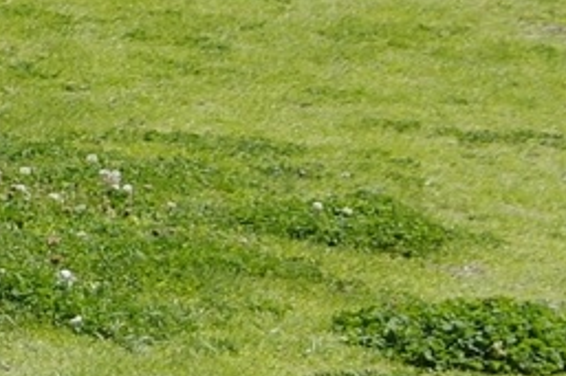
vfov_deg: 4.3
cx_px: -1070
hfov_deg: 6.3
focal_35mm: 303
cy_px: -917
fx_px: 4761
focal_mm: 26
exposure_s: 1/1600
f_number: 4
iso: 200
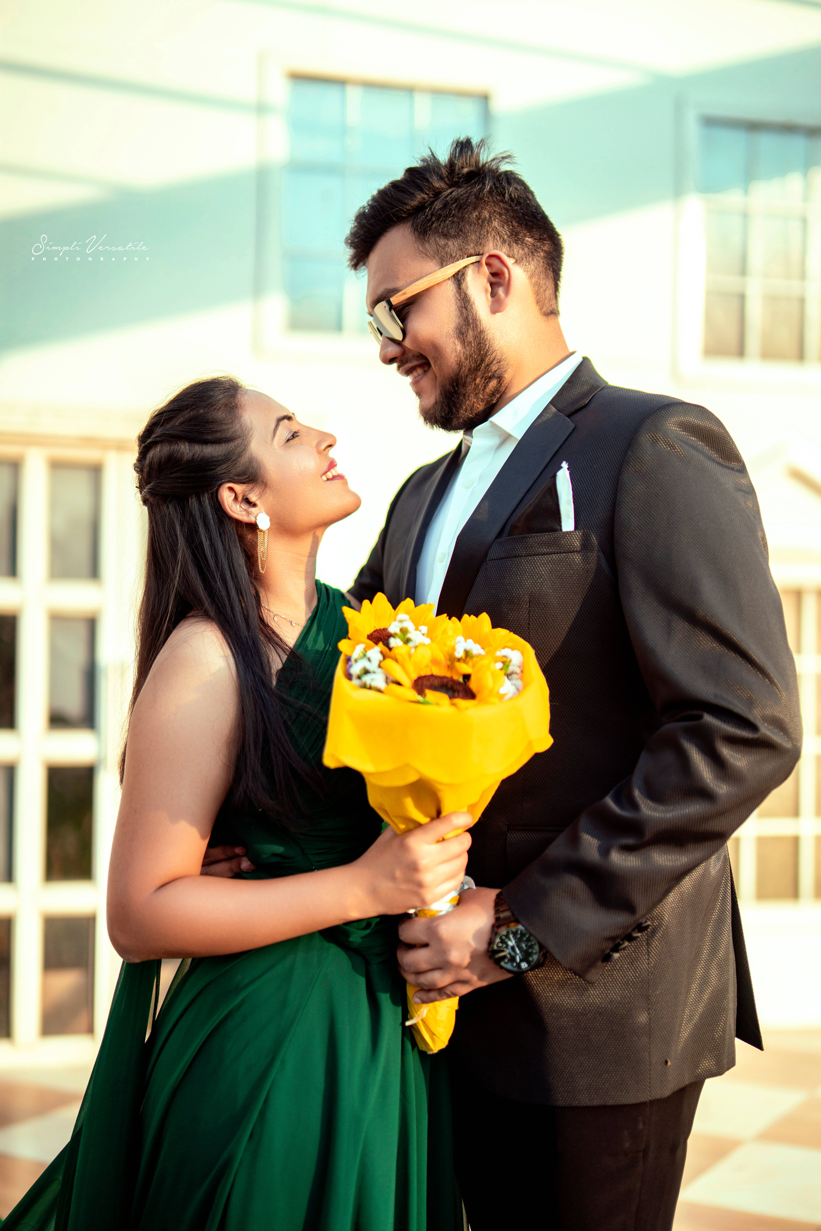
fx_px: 1710
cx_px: 410
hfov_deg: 27.0
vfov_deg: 39.6
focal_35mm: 50
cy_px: 616
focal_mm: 50
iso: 250
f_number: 1.4
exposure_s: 1/2500
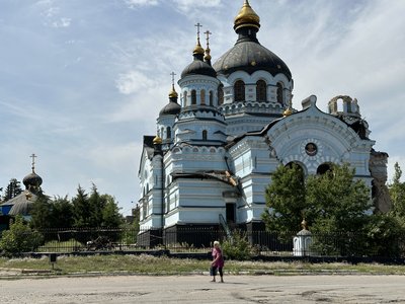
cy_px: 152
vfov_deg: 30.3
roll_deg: +0.0
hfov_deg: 39.7
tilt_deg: +10.6
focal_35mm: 48
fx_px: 562
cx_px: 202
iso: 64
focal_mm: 6.86
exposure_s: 1/5882
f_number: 1.78
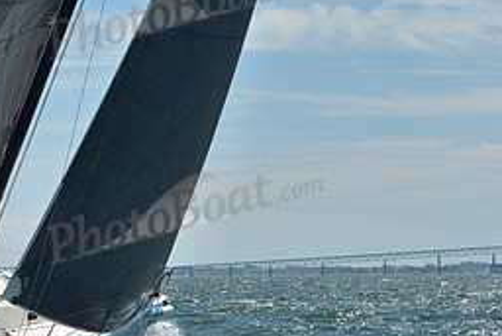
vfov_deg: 7.8
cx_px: -53
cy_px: 139
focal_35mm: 177
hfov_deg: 11.4
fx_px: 2469
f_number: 8
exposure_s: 1/1250
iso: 280
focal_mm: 78
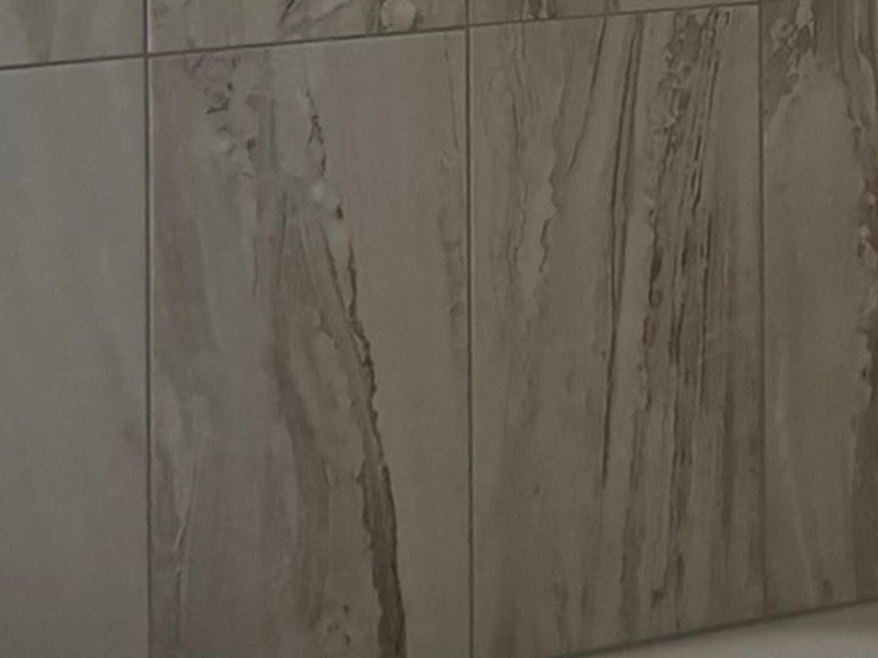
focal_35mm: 97
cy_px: -320
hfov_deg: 20.2
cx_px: 521
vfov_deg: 14.3
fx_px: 2460
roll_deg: -0.2
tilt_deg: -3.3
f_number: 1.78
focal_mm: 6.76
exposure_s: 1/34
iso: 1000
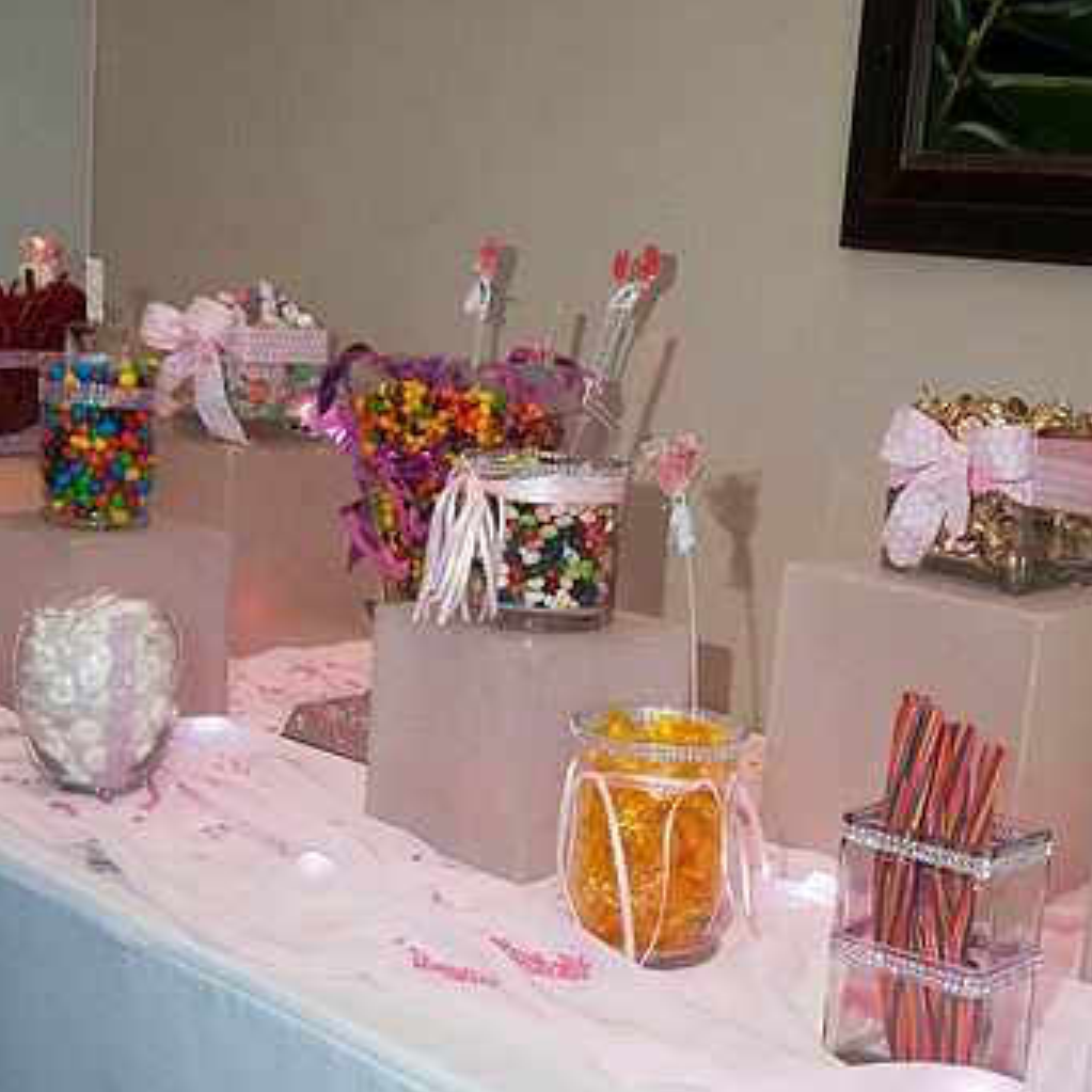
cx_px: 615
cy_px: 610
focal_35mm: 52
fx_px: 1856
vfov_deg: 32.8
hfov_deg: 32.7
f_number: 5
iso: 400
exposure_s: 1/30
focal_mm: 24
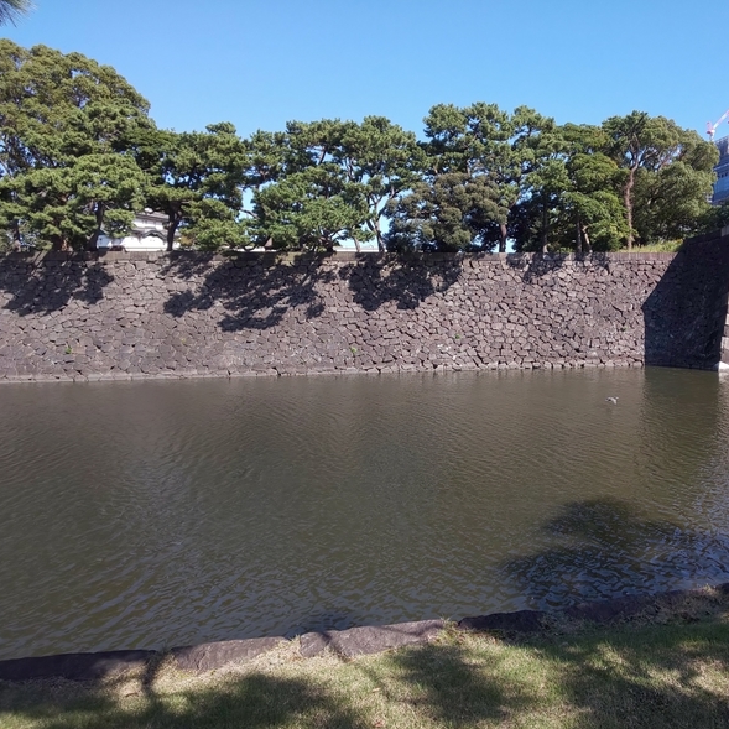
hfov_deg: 63.6
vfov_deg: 65.0
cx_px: 477
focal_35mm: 24
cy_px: 364
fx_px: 572
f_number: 1.94
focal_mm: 3.45
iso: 28
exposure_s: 1/542
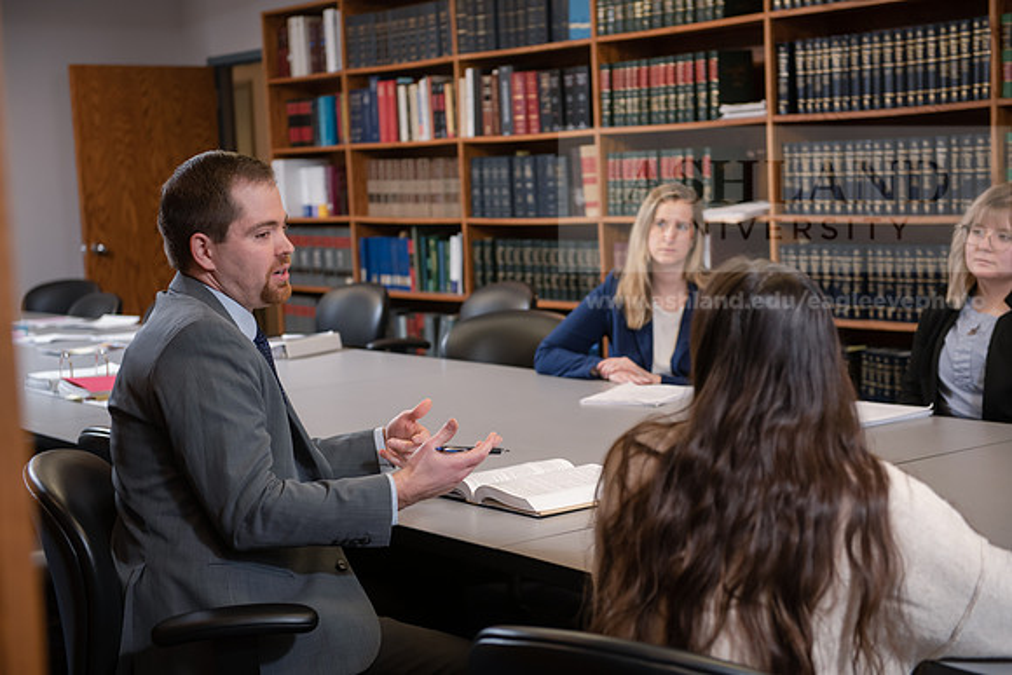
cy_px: 338
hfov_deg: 33.4
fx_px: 1687
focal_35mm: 60
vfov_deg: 22.6
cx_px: 506
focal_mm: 60
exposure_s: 1/125
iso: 800
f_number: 3.5
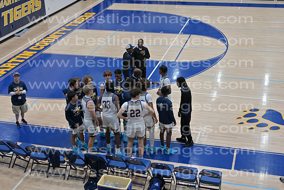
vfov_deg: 26.5
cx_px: 142
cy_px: 96
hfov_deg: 38.9
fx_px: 402
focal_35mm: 51
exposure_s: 1/400
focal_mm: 50
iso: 3200
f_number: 4
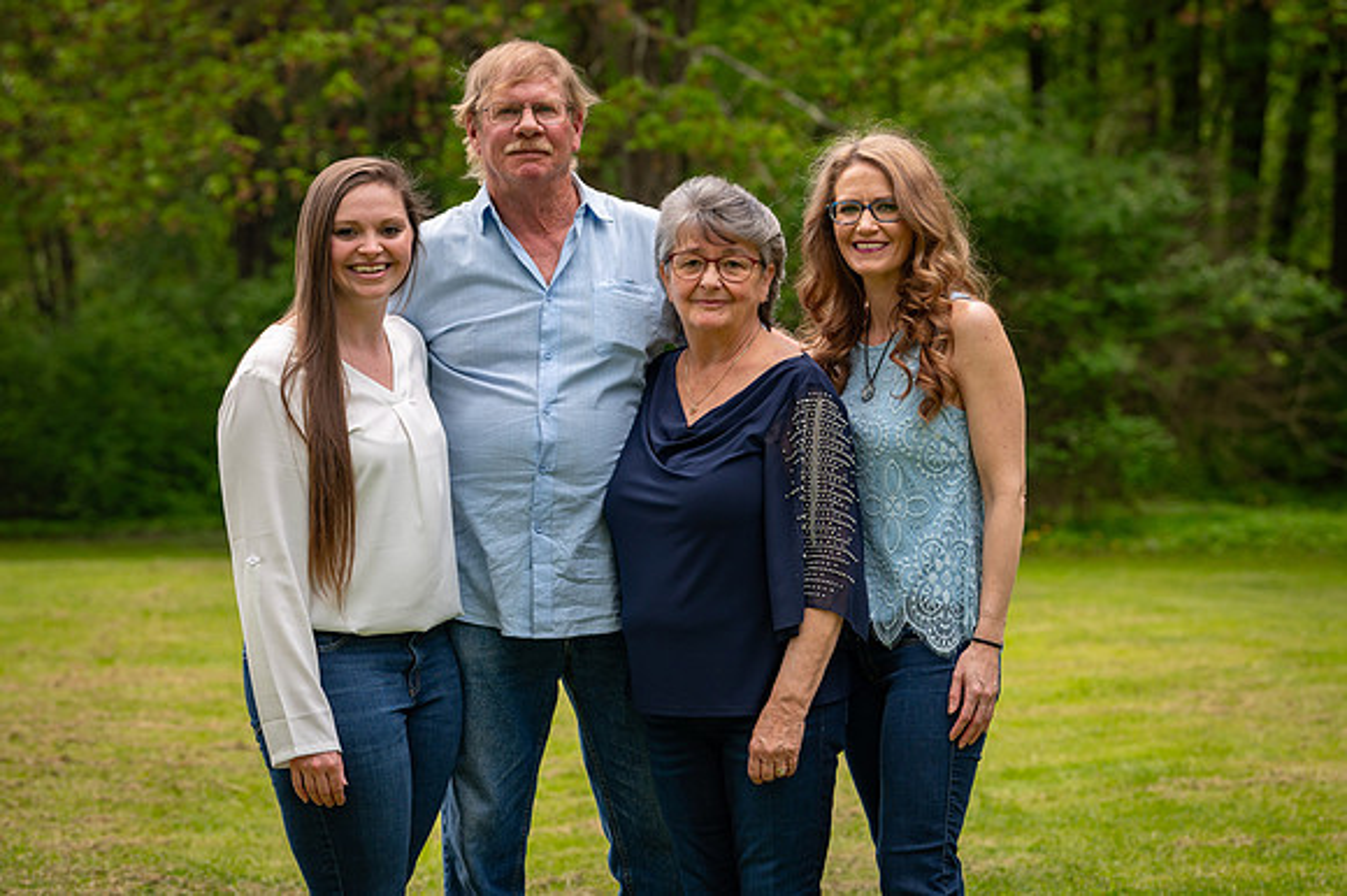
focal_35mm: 116
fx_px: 4341
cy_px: 434
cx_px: 711
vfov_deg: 11.8
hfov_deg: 17.6
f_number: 5
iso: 400
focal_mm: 110
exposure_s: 1/800
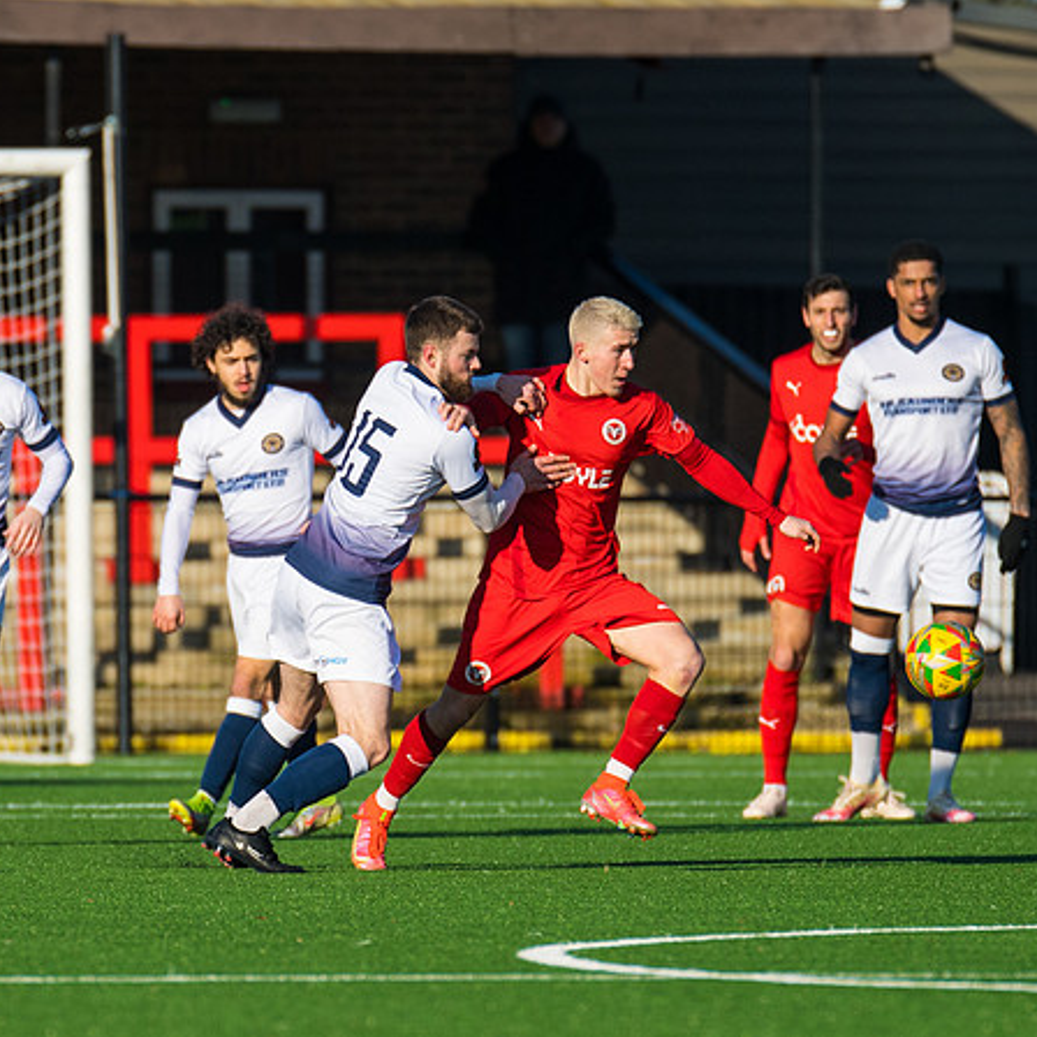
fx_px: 25453
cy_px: 548
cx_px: 286
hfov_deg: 2.3
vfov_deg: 2.3
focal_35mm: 751
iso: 400
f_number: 4
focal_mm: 330
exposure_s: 1/3200
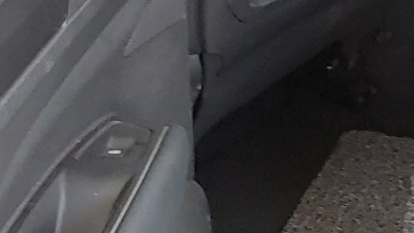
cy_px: -127
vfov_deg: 10.0
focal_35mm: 117
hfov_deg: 17.4
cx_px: 506
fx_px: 1285
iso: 160
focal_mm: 2.91
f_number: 1.9
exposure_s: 1/60
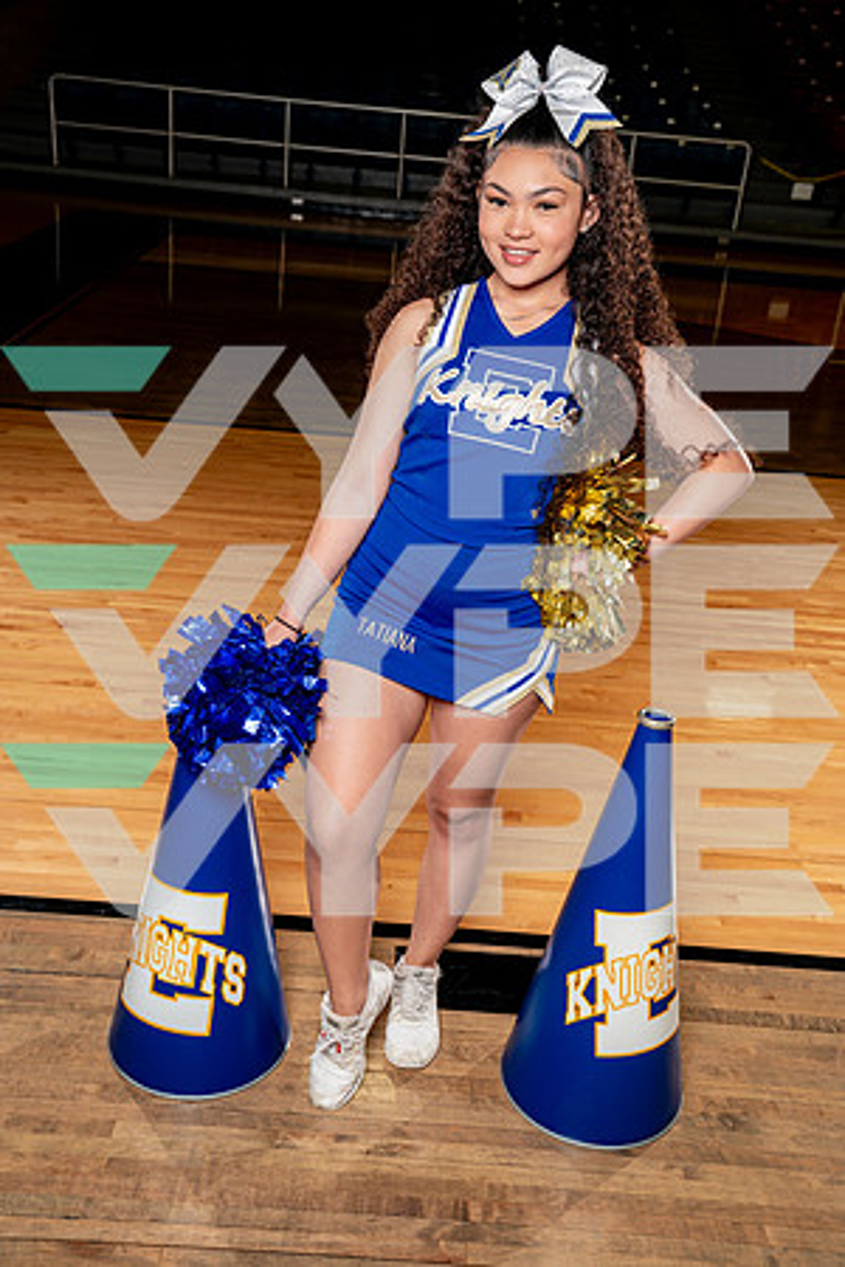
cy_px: 634
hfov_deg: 36.9
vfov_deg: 53.1
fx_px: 1267
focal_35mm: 36
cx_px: 422
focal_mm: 36
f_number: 5.6
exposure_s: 1/250
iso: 200
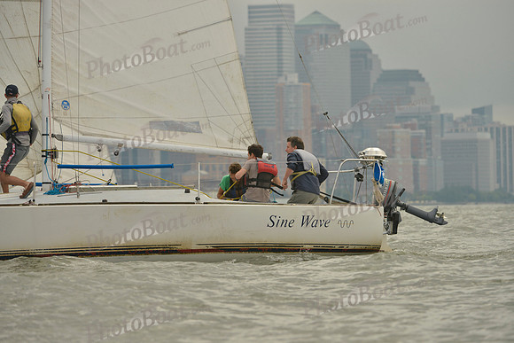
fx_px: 3999
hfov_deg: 7.4
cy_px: 172
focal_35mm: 280
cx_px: 257
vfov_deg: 4.9
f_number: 8
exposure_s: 1/1250
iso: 400
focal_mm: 280
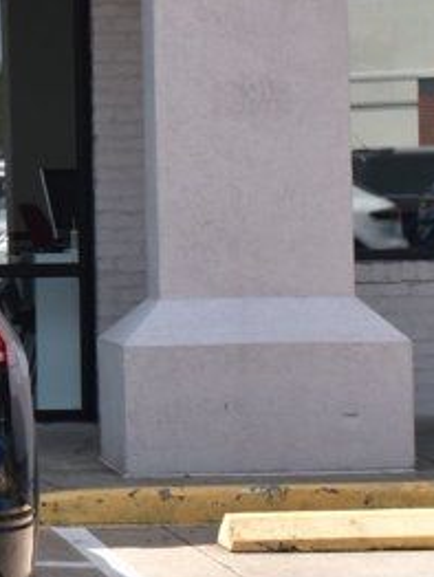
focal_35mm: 180
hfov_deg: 8.0
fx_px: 3004
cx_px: -357
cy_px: 95
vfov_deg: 10.9
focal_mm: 32
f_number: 10
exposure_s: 1/320
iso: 400
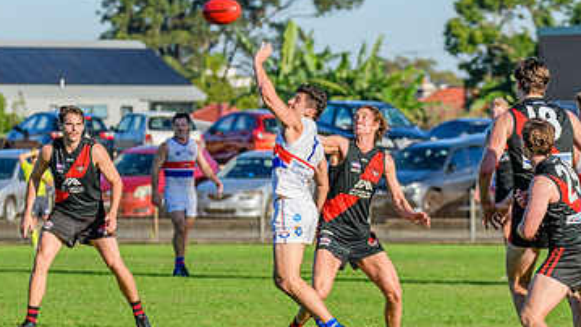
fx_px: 5654
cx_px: 240
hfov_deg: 5.9
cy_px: 176
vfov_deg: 3.3
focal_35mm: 367
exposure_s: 1/2000
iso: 800
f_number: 7.1
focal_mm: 210
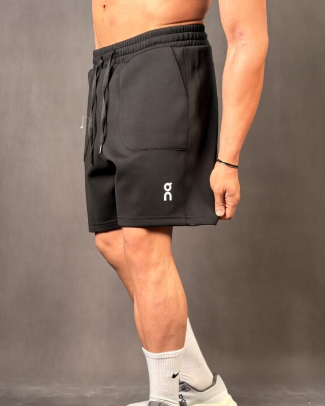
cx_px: 130
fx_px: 745
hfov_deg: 24.6
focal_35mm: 62
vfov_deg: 30.4
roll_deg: -0.7
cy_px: 249
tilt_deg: -3.8
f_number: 1.78
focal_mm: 6.76
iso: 64
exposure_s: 1/50
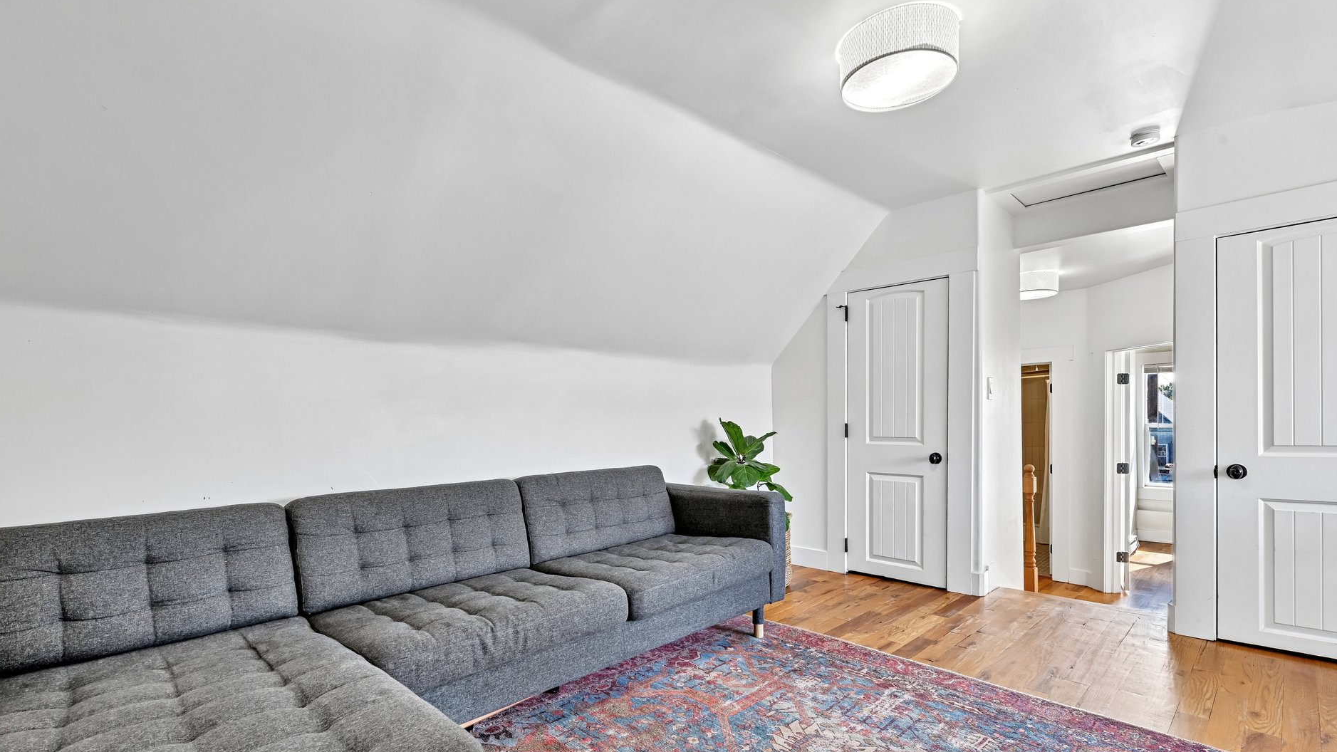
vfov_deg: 67.0
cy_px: 409
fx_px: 567
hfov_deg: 99.4
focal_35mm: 16
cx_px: 655
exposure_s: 1/13
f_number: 11
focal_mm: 14
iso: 400
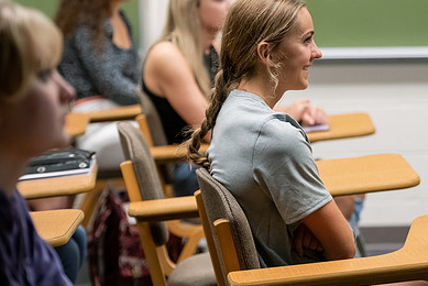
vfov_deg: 9.2
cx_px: 299
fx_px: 1773
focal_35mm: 149
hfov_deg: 13.7
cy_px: 89
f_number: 3.2
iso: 2500
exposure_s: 1/200
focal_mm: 100
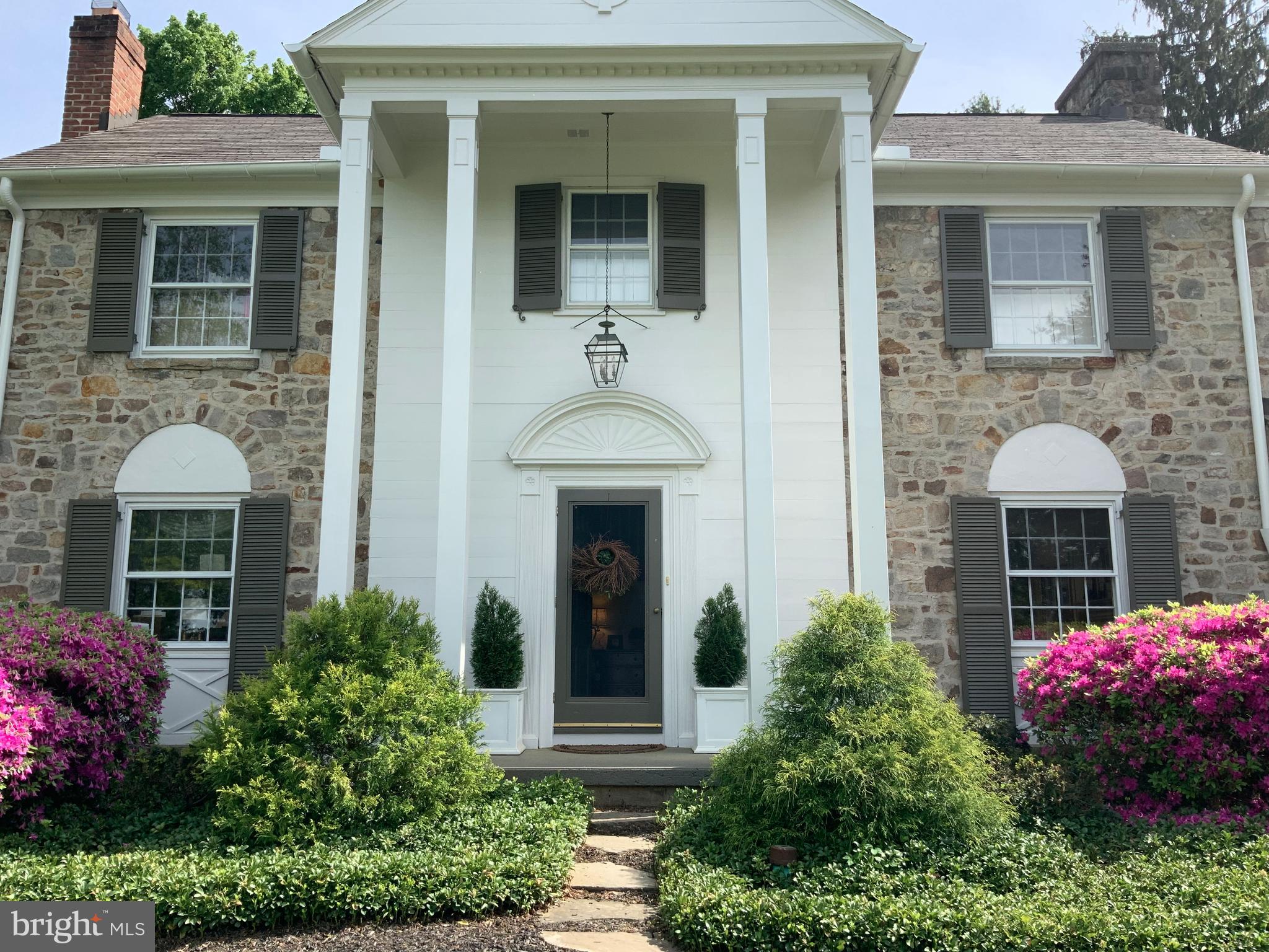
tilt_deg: +9.3
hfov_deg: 61.7
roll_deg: +1.5
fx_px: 1063
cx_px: 634
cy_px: 476
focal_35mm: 29
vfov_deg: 48.2
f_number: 1.8
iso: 16
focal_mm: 3
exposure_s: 1/944
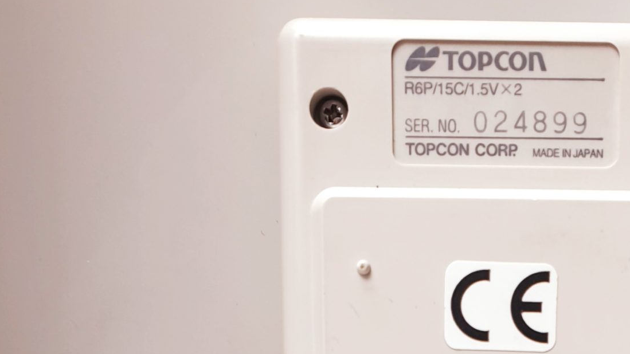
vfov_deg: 15.0
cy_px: 699
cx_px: 545
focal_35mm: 66
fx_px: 1102
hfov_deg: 30.7
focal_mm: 4.3
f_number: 2.4
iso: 50
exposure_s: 1/50
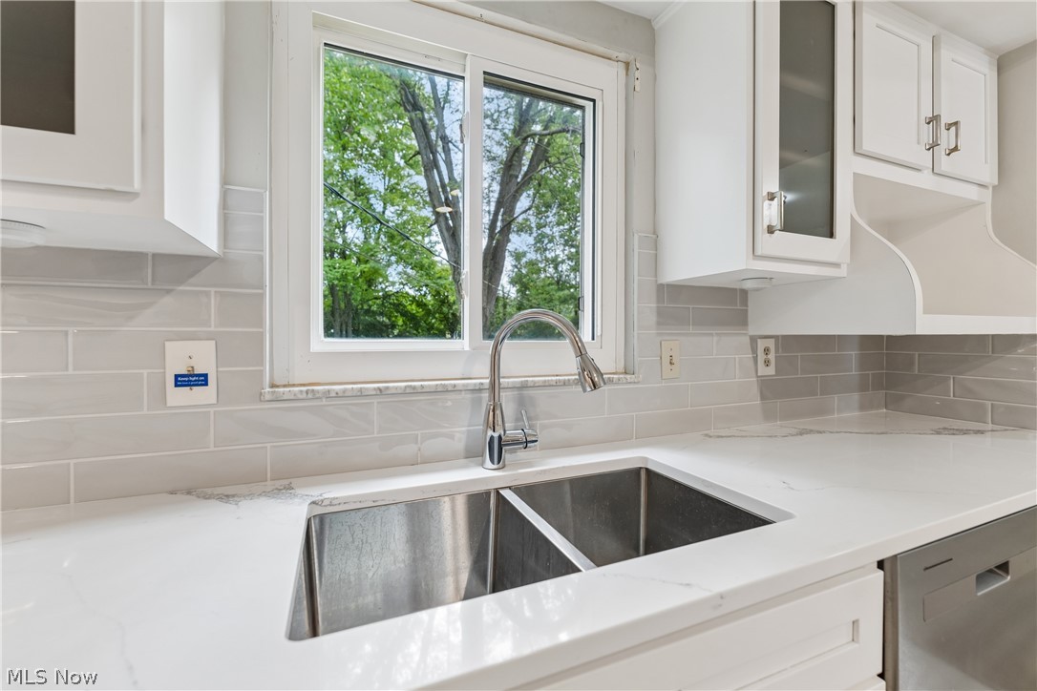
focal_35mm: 14
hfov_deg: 104.3
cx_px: 518
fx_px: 403
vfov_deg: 81.2
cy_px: 346
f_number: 4
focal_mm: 14
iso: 200
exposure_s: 1/50
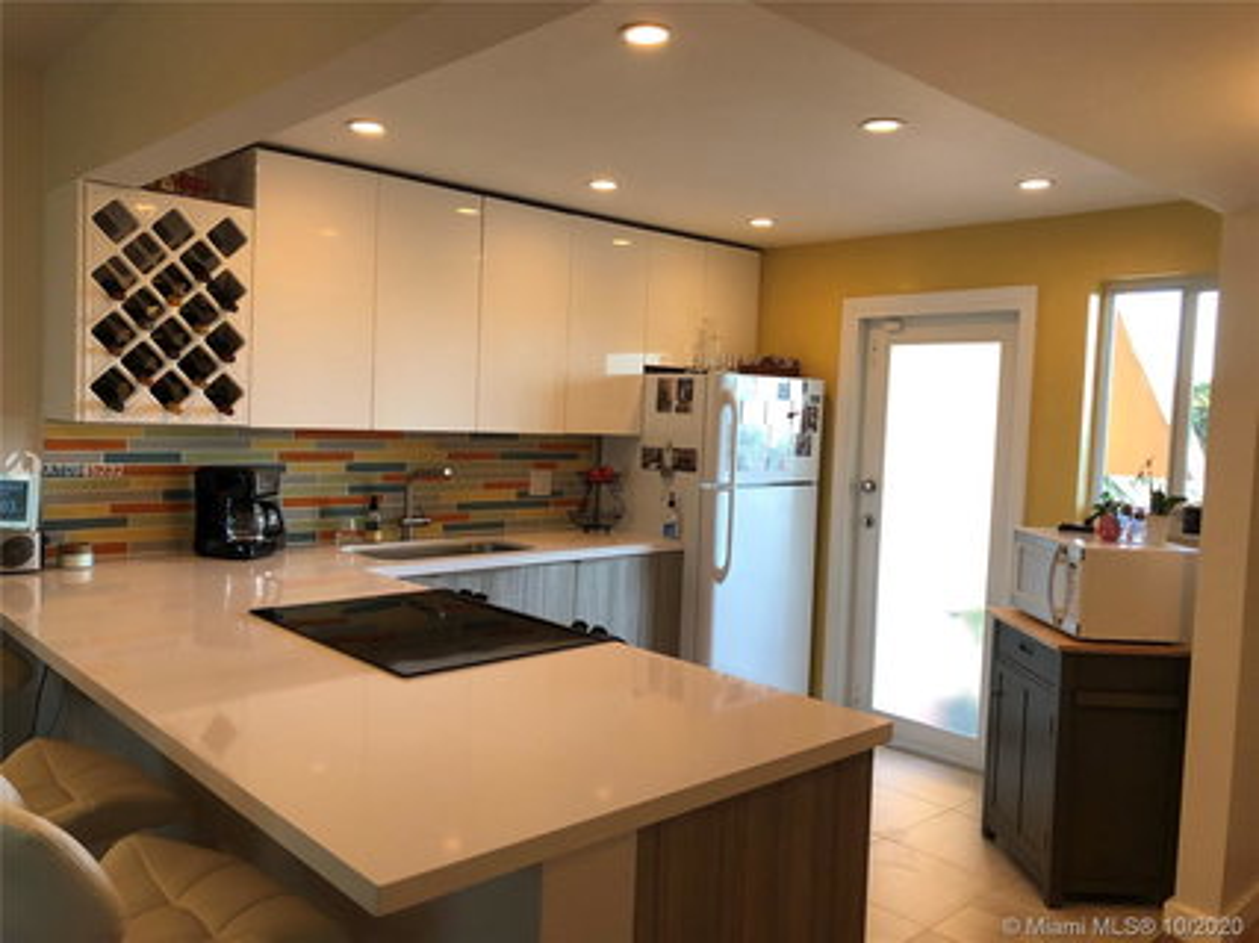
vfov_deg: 49.7
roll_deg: -2.7
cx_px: 630
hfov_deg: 63.5
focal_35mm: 28
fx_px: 1018
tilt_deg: -5.1
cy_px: 472
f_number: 1.8
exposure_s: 1/30
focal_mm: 3.99
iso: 32
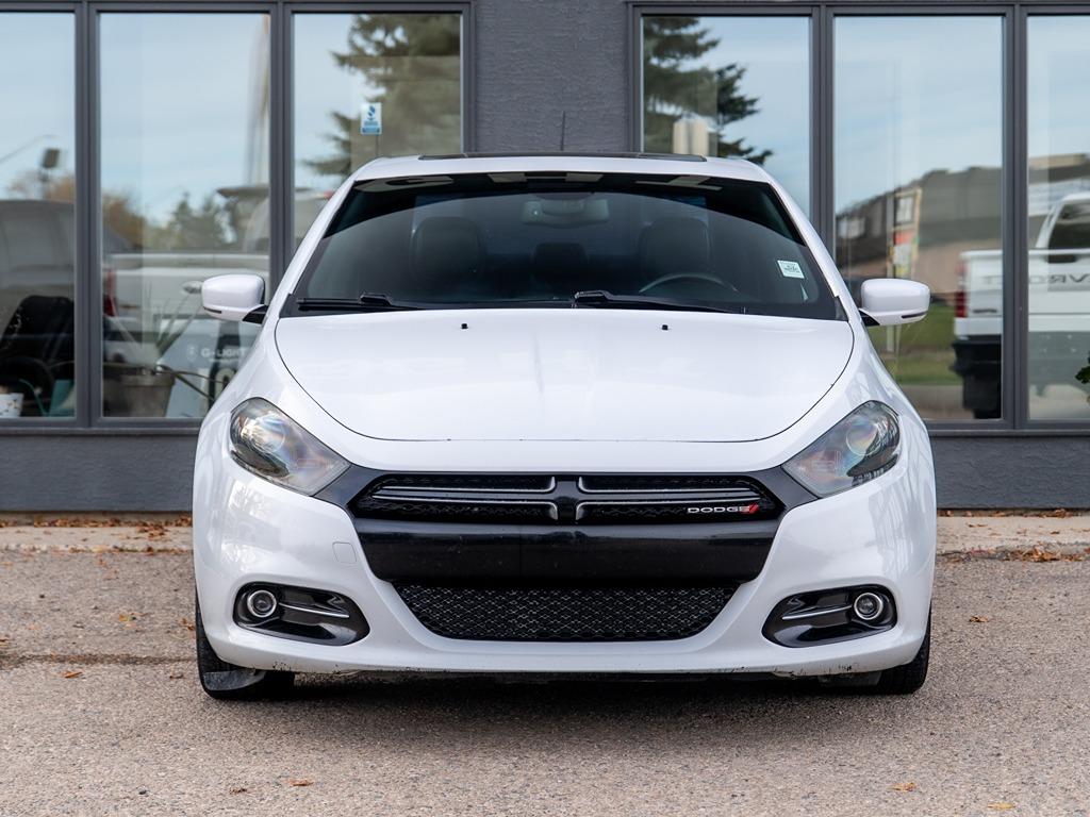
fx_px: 2544
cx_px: 568
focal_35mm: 81
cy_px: 336
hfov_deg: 24.2
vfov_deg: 18.2
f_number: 4
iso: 125
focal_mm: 50
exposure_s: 1/200
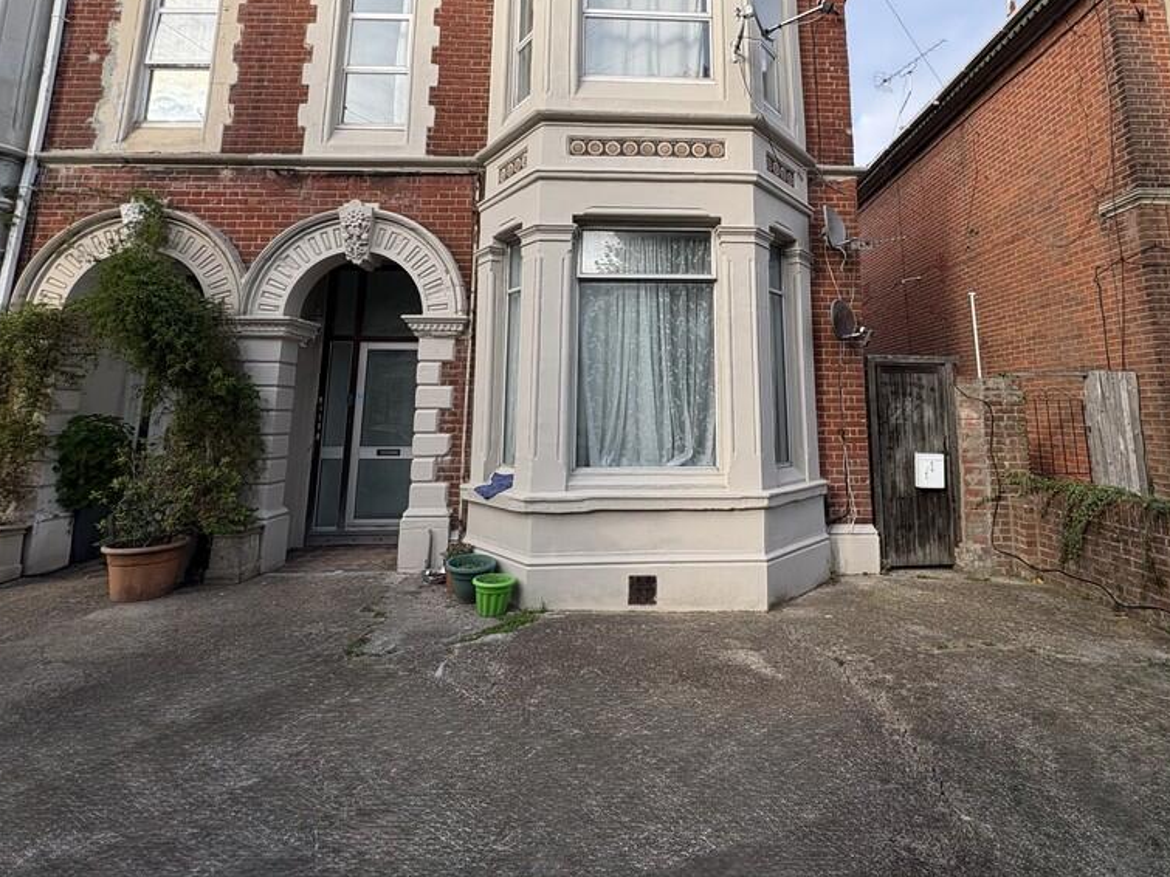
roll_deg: +1.2
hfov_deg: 84.1
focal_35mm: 19
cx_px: 669
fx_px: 642
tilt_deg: +9.8
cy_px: 311
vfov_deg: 67.3
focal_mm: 2.22
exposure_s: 1/440
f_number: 2.2
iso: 40
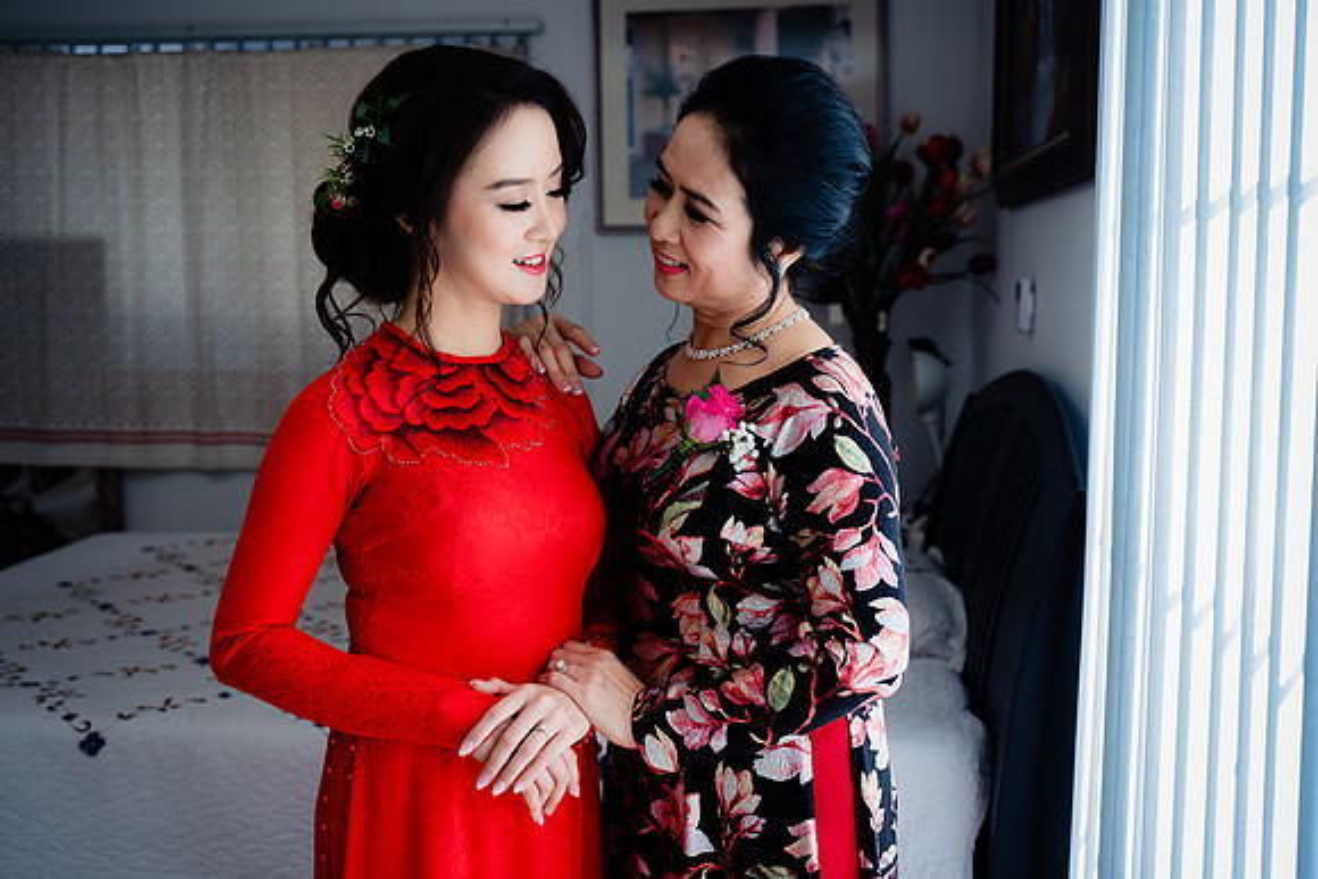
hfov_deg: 49.5
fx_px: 1428
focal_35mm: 39
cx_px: 659
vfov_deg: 34.2
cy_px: 440
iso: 250
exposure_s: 1/200
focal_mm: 39
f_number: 3.5
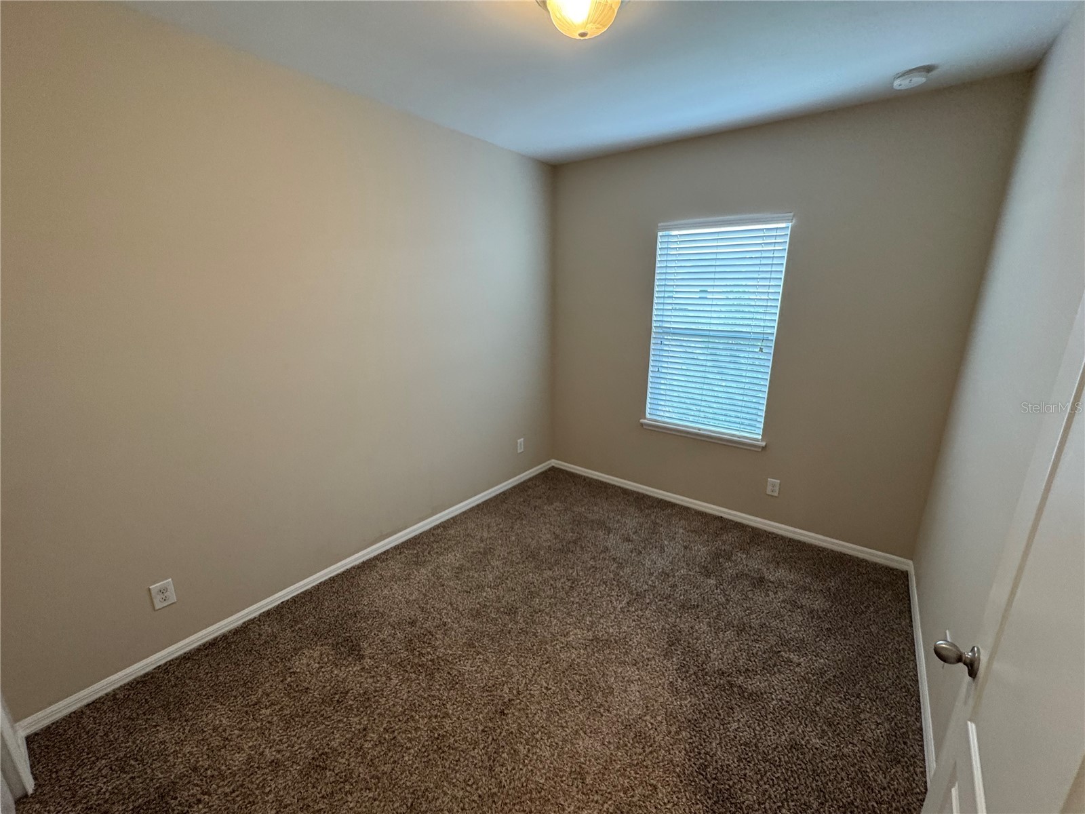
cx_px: 542
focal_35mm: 14
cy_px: 407
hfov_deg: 102.1
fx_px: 439
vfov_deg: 85.7
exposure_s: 1/120
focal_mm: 2.22
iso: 250
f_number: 2.2
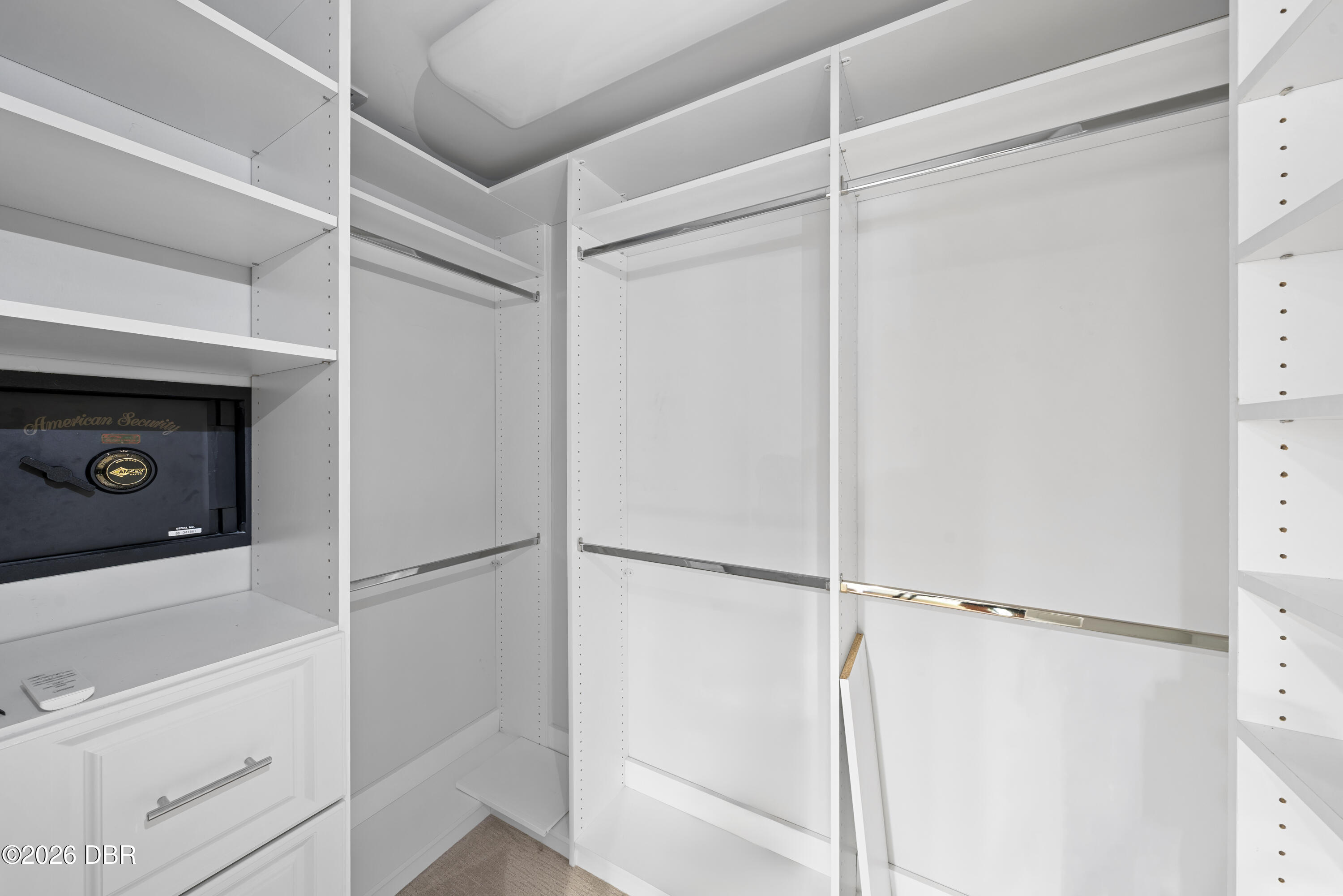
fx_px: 448
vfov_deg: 90.0
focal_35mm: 12
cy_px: 448
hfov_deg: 112.6
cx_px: 672
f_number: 9
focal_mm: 12
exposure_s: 30
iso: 100
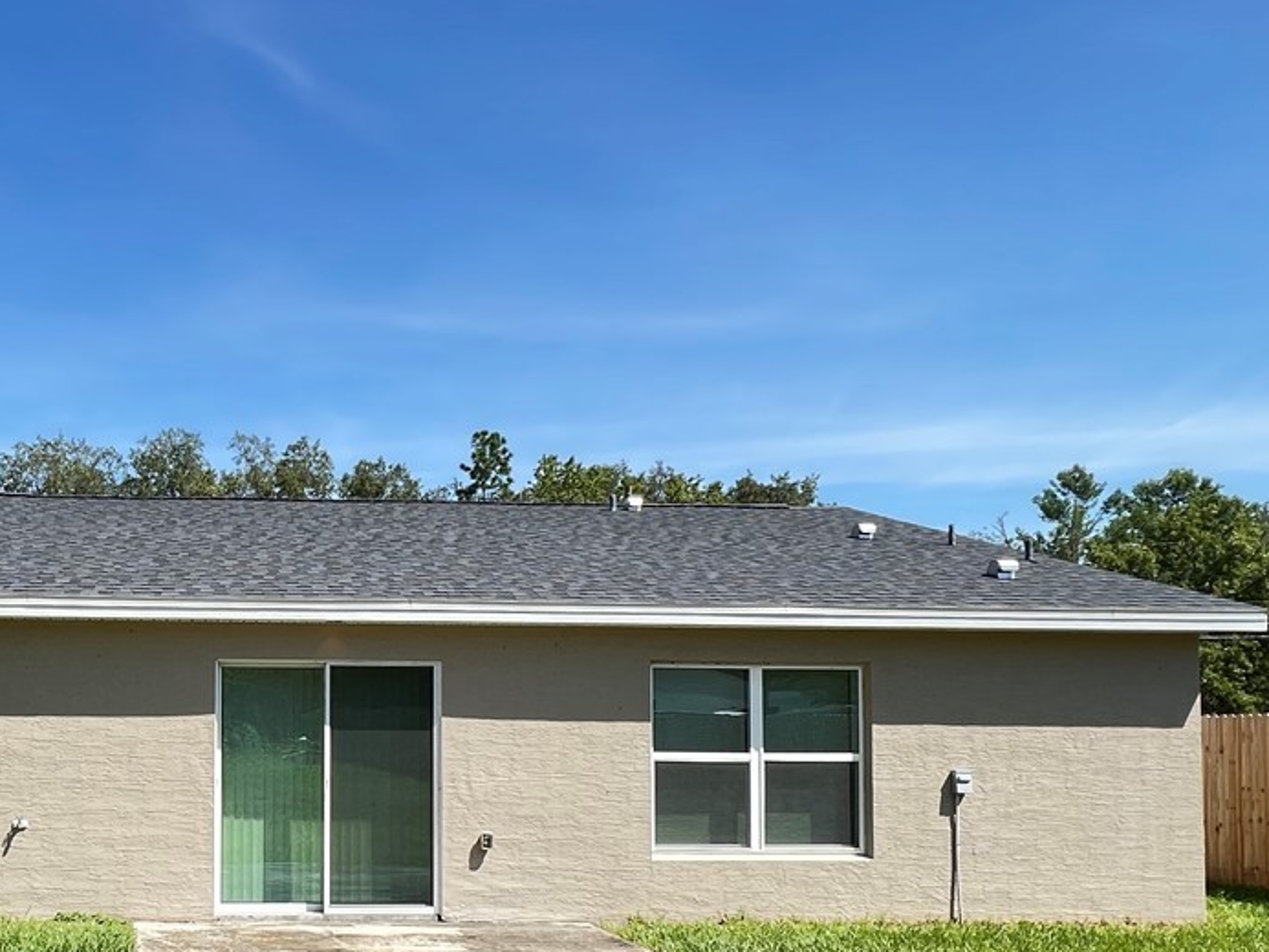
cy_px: 685
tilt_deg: +3.3
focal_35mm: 30
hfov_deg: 54.5
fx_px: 1100
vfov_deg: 45.6
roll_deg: -0.2
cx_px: 200
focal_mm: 1.57
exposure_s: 1/391
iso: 32
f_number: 1.8
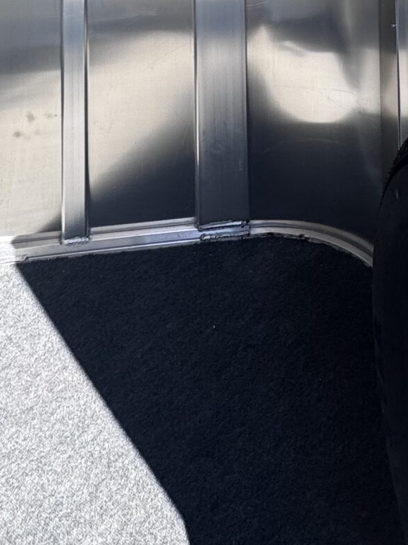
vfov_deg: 29.2
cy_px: -233
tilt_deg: +4.6
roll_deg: +0.2
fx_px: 723
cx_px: 250
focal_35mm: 46
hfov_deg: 31.4
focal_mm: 2.22
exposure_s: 1/381
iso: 40
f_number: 2.2
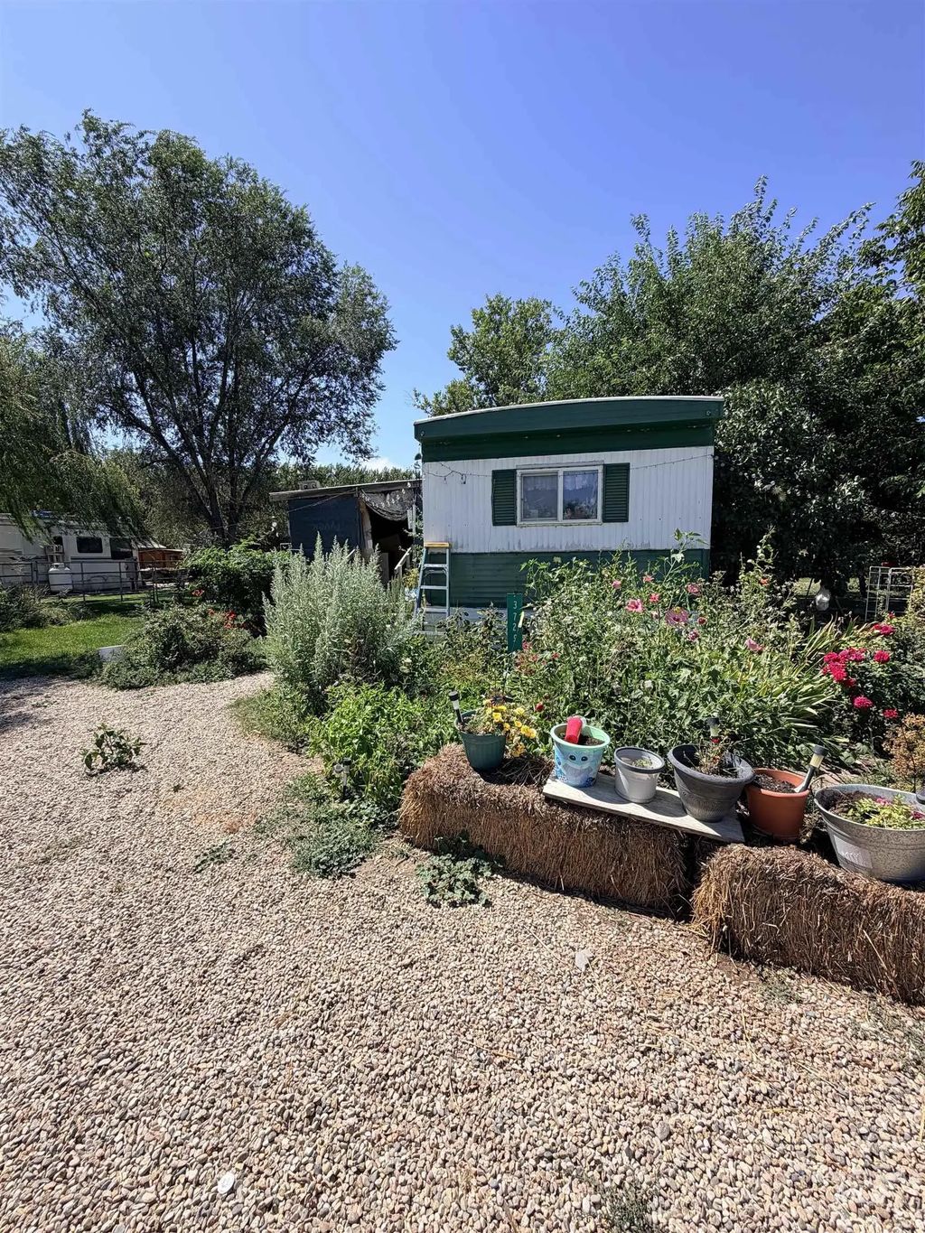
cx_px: 462
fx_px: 499
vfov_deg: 102.1
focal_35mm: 14
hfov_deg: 85.7
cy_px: 616
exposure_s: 1/770
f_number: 2.2
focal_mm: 2.22
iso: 25
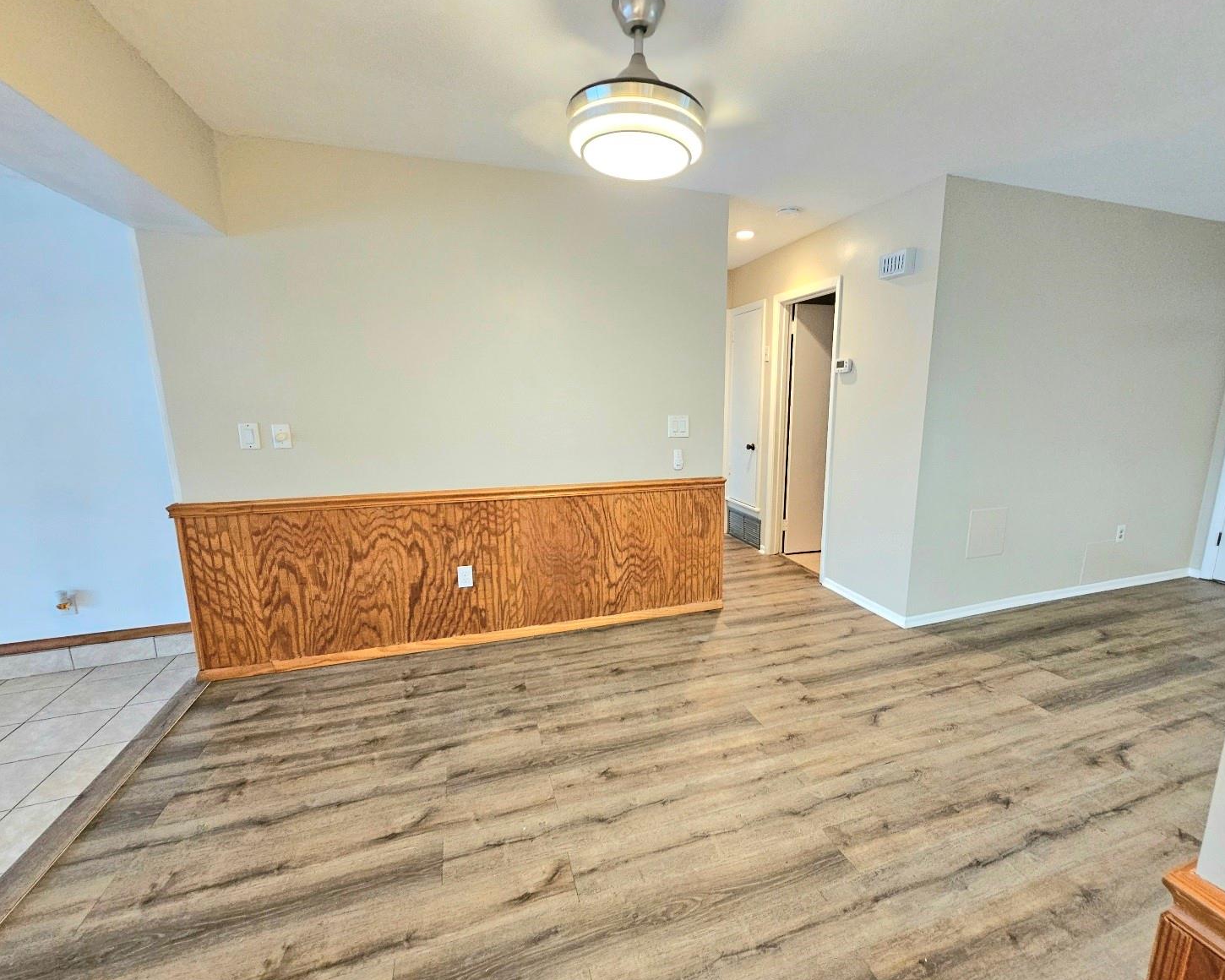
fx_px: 508
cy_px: 503
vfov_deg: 88.0
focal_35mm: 14
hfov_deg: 100.5
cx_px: 662
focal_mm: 2.2
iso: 400
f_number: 2.2
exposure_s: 1/40
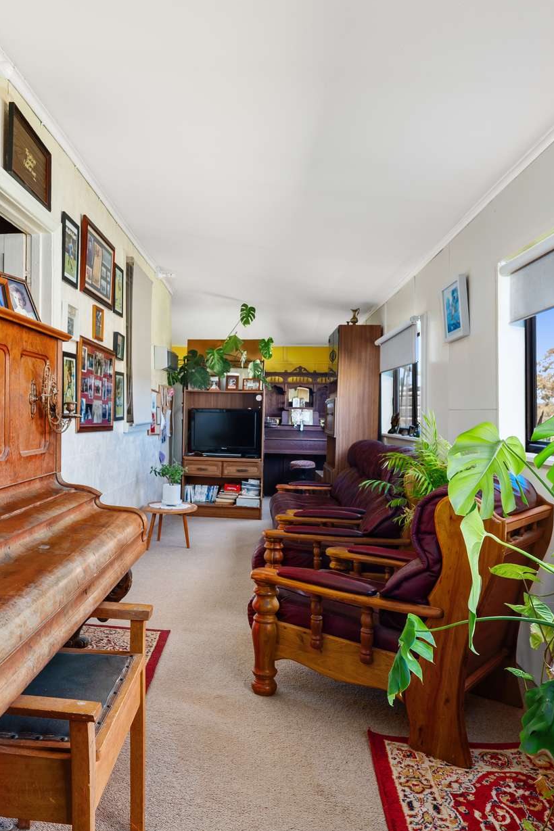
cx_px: 183
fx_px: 577
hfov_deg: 50.3
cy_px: 407
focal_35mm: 25
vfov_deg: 71.5
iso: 320
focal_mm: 16
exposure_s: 1/5
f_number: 7.1
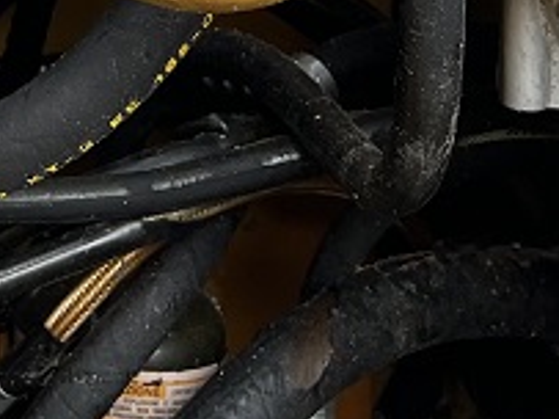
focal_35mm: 129
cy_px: -469
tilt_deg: +0.7
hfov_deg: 14.6
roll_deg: -3.1
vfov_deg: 10.4
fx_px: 2082
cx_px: -182
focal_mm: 5.7
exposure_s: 1/121
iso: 40
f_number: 1.5
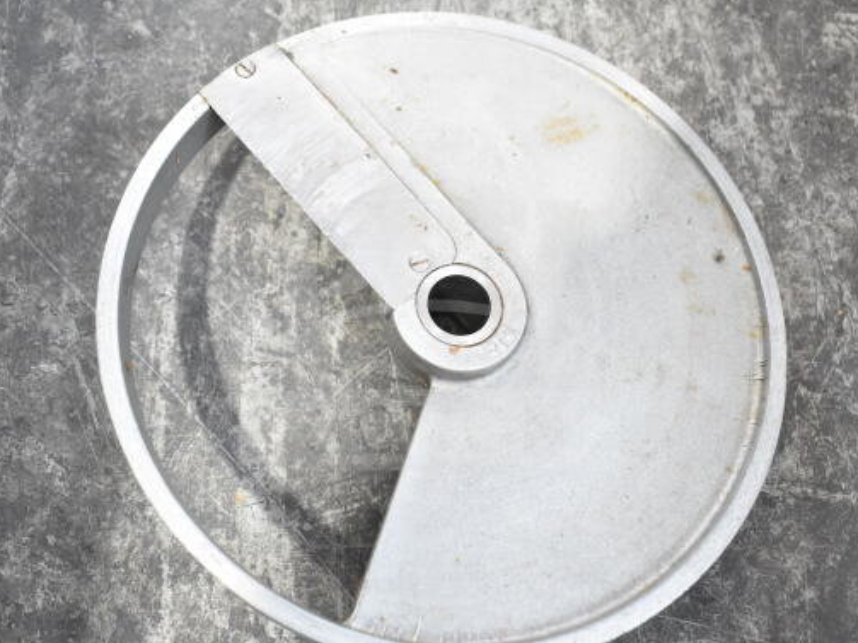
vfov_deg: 34.3
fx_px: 1041
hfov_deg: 44.8
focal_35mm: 42
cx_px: 428
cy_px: 335
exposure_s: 1/100
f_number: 5
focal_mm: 24
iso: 1600
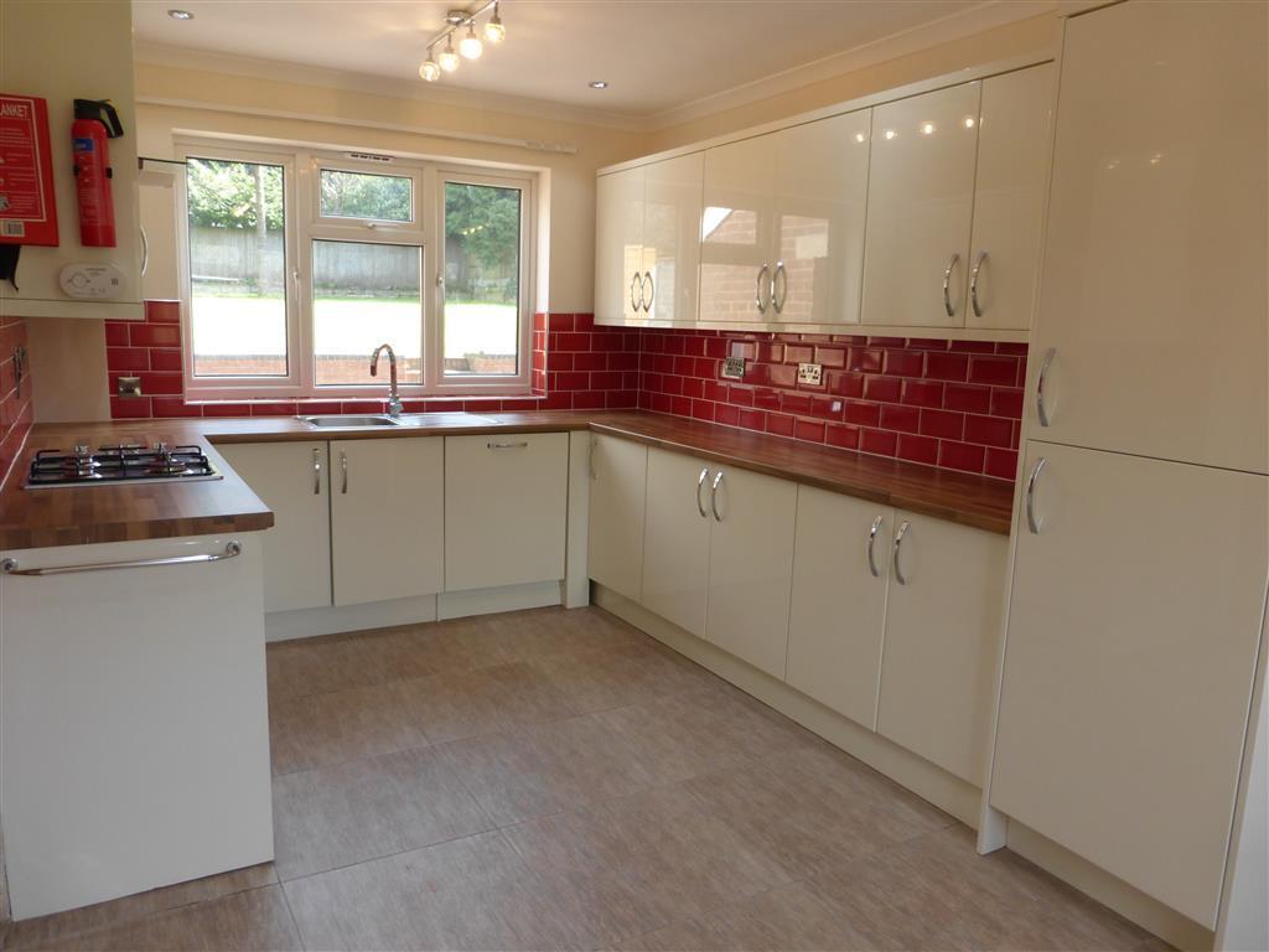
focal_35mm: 25
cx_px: 634
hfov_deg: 69.4
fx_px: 916
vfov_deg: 54.9
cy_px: 476
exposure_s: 1/60
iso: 125
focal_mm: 4.3
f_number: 3.3
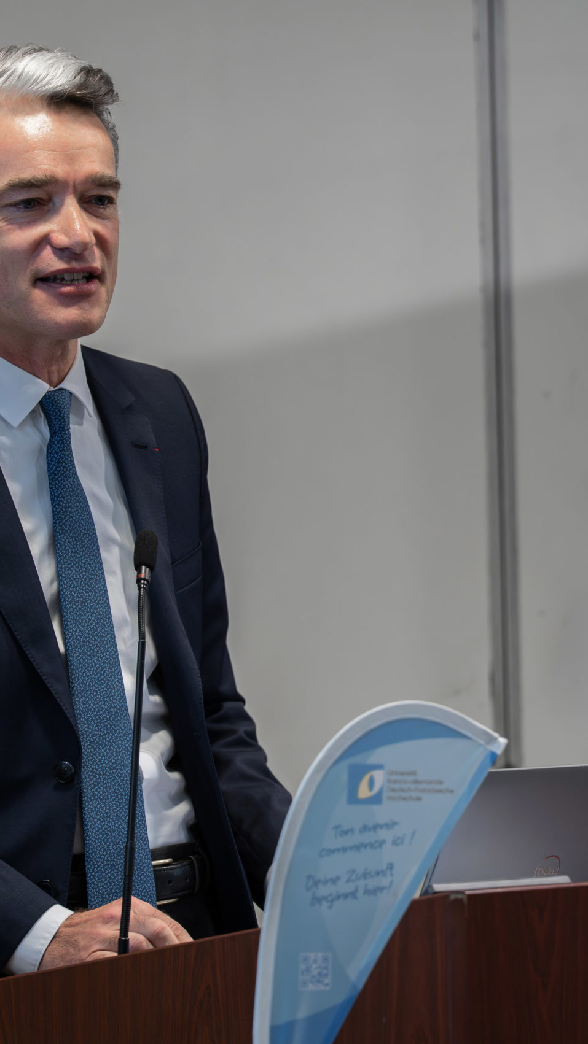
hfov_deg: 4.2
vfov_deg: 7.5
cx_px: 505
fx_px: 7954
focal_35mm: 287
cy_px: 521
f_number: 4
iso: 2500
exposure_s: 1/200
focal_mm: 182
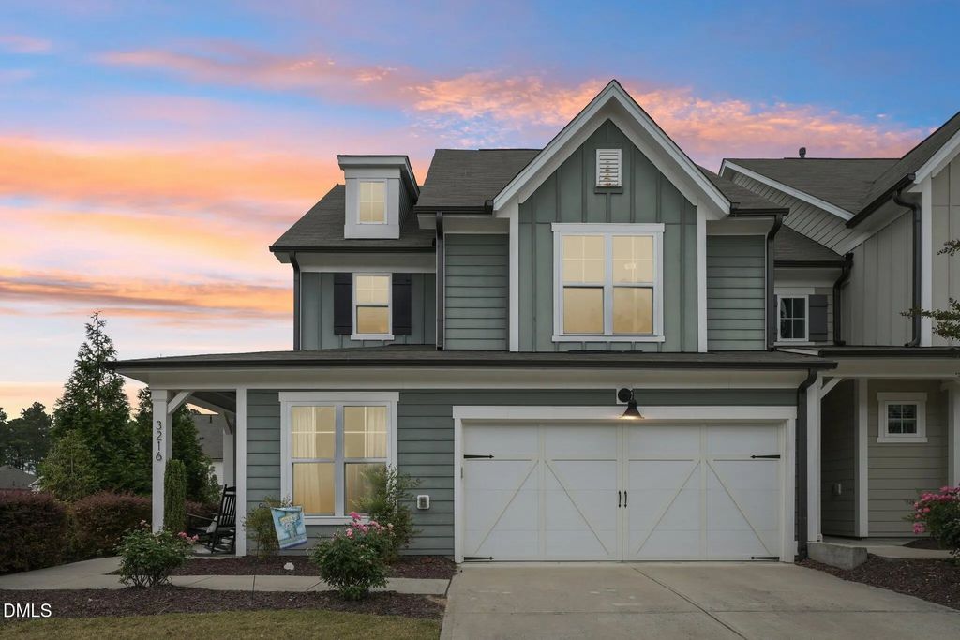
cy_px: 320
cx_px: 480
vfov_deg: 53.1
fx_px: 640
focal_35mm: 24
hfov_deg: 73.7
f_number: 9
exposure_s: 1/320
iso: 200
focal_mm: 24
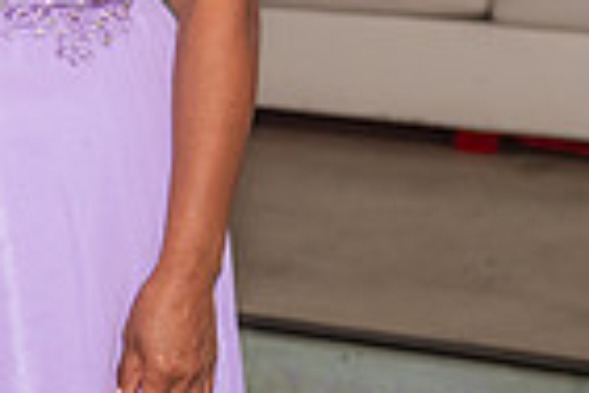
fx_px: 2716
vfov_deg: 8.2
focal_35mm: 166
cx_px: -181
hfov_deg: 12.0
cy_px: -100
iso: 1000
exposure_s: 1/200
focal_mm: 35
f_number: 3.5
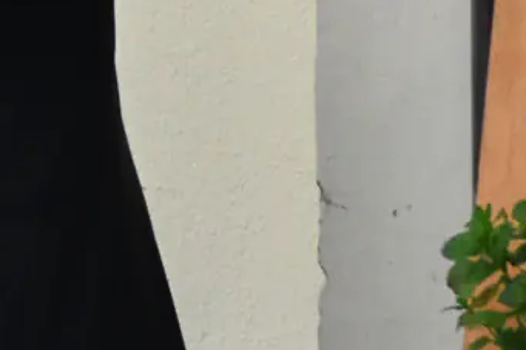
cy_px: -148
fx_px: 10929
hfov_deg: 2.7
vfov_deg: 1.8
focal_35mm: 748
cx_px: -478
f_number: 4.8
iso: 2500
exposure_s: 1/40
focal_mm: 105
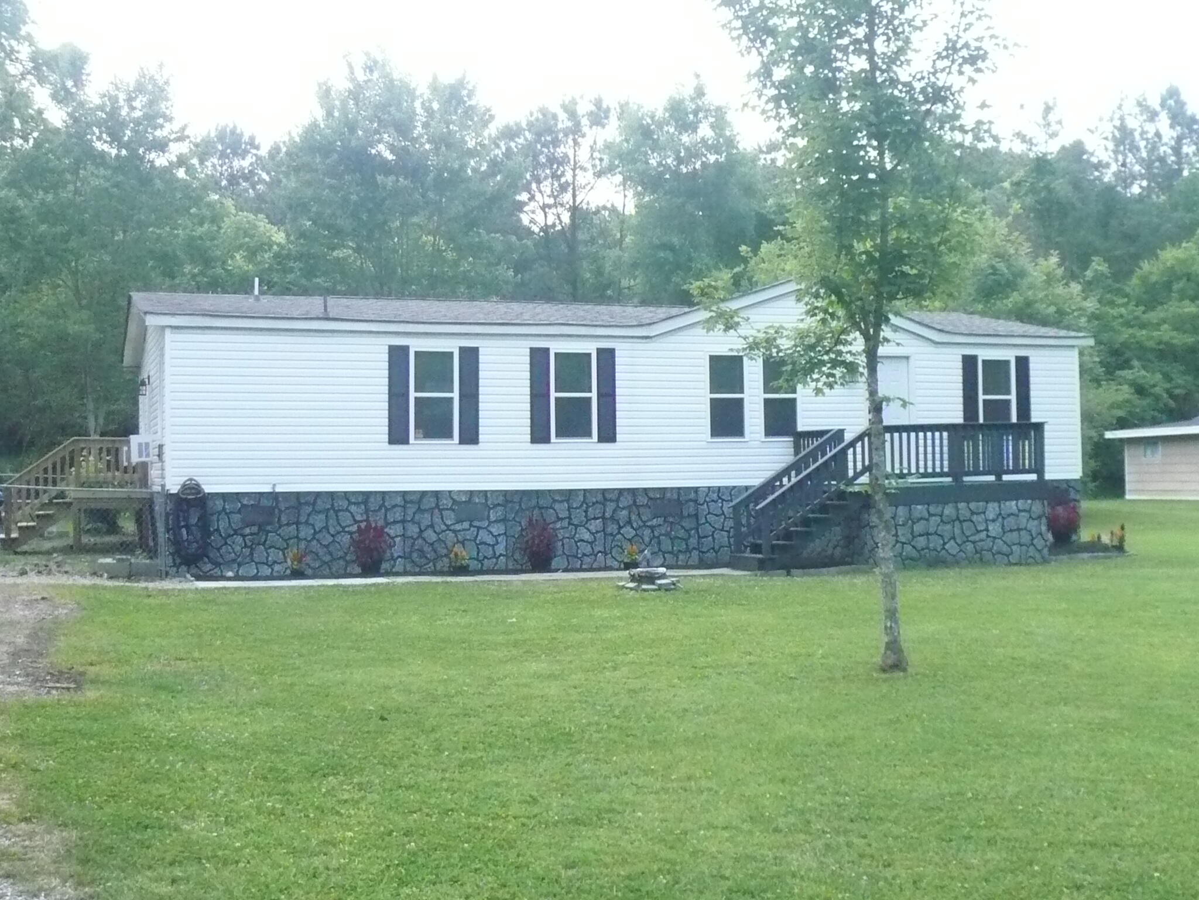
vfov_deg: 32.9
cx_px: 600
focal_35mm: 44
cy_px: 450
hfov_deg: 42.9
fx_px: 1524
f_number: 8
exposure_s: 1/160
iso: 400
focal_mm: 4.7
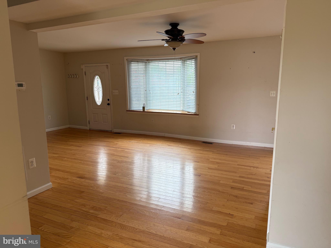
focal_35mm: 24
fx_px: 229
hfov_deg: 71.6
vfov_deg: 56.8
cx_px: 166
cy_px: 124
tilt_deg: -9.0
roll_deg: -0.2
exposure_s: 1/229
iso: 125
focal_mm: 6.76
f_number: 1.78
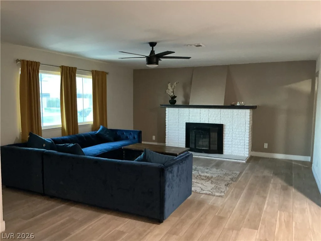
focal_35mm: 29
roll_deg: -0.3
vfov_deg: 48.2
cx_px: 160
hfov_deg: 61.7
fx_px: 269
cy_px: 120
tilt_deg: -3.8
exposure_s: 1/30
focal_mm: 3
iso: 500
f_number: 1.8
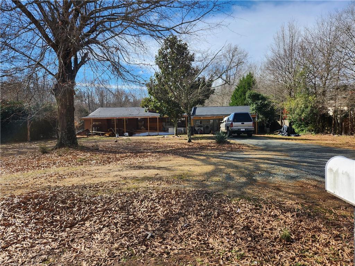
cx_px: 178
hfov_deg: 73.9
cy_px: 133
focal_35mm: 23
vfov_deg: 58.9
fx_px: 236
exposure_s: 1/1117
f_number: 1.8
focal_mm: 5.4
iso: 20
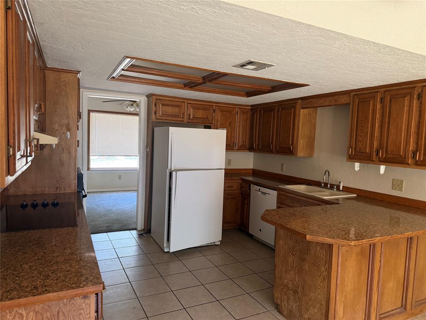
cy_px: 160
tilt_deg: -4.1
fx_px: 295
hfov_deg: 71.6
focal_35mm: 24
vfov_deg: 56.8
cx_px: 213
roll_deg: -3.0
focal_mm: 6.76
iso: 250
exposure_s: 1/60
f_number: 1.78
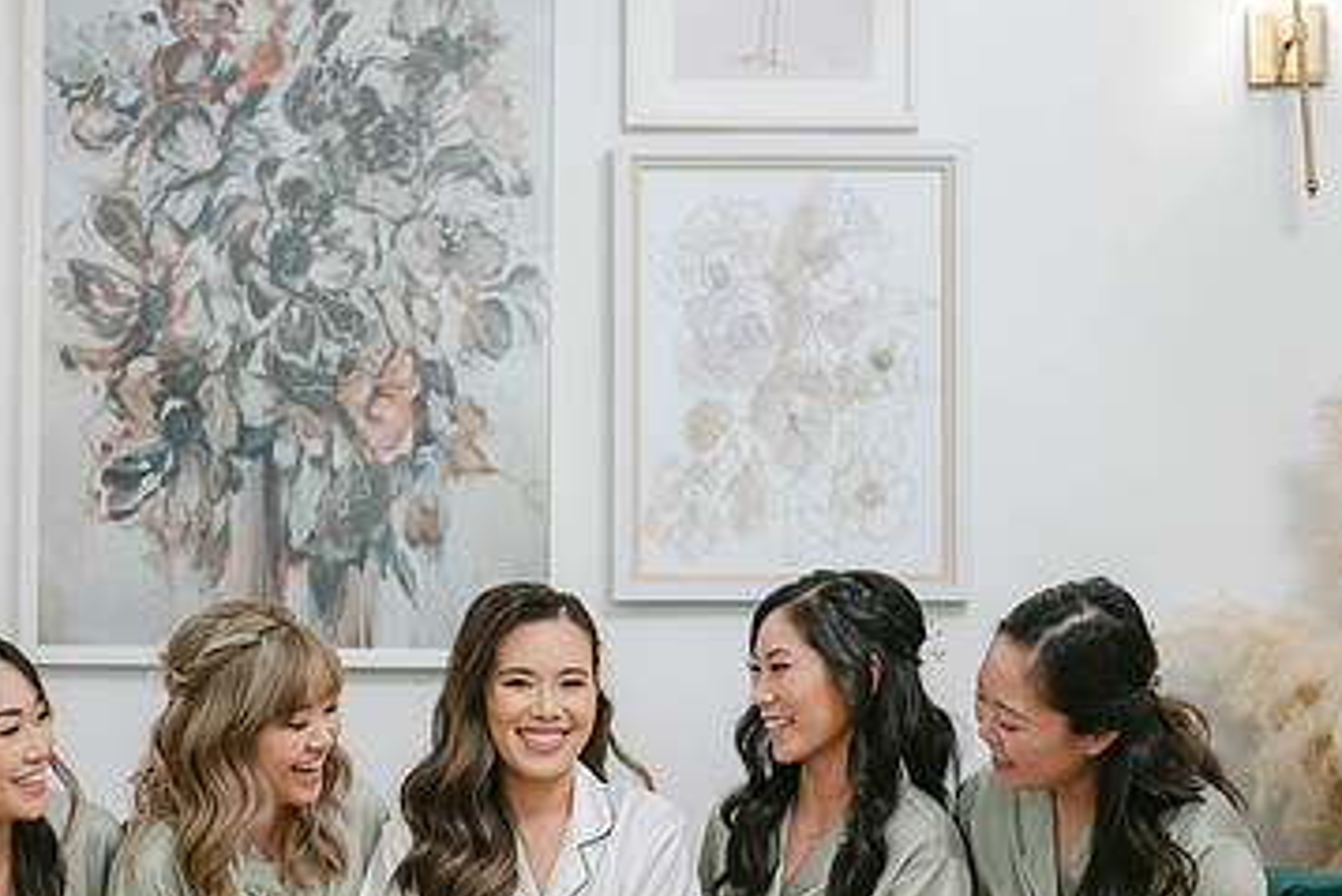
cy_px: 649
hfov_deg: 25.0
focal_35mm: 81
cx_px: 506
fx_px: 3021
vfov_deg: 16.8
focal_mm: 50
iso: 800
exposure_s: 1/125
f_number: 1.8
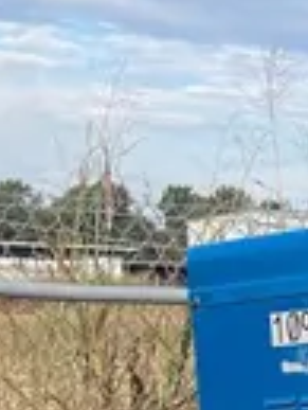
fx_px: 1883
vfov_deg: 11.3
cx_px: 832
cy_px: 803
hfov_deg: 8.3
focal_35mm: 159
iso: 20
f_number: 1.8
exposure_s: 1/578
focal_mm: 3.99
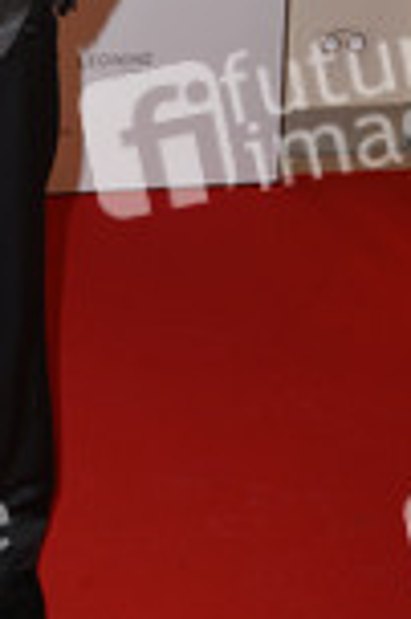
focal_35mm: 92
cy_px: -81
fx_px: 1579
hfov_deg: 14.4
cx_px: -81
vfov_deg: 21.0
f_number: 6.3
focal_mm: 35
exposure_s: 1/200
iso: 500
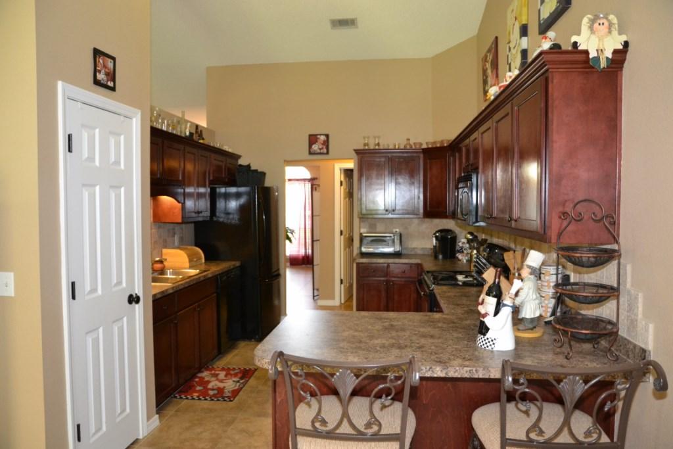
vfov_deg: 53.1
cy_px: 224
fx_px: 449
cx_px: 336
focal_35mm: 24
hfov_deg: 73.7
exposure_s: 1/60
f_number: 3.5
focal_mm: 16
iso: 1600
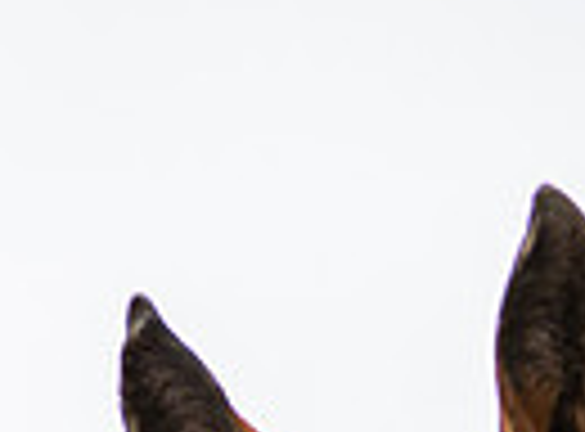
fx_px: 42655
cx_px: 1622
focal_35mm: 2538
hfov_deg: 0.8
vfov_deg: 0.6
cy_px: 262
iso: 640
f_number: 2.8
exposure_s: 1/2500
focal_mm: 300
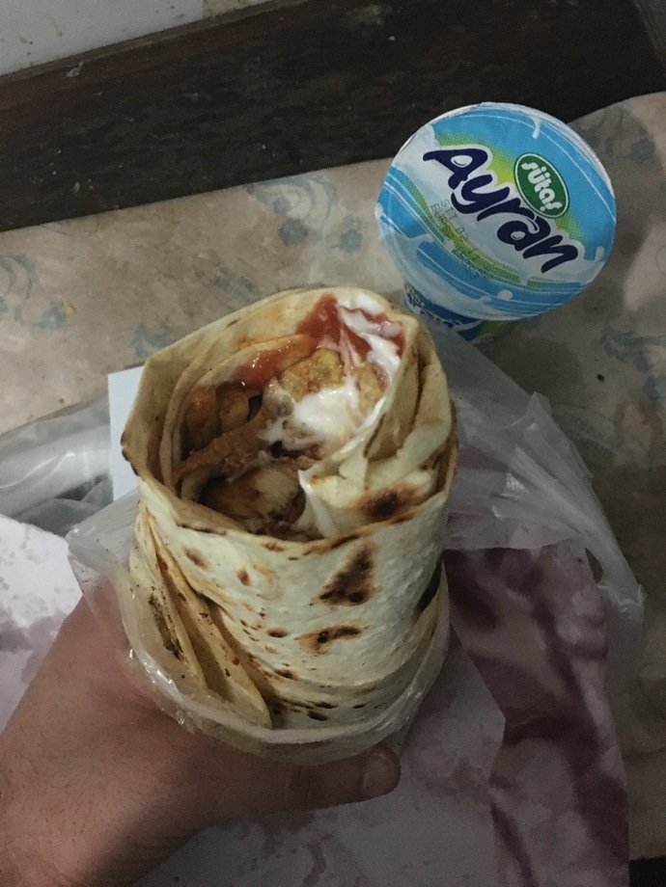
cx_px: 333
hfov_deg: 48.2
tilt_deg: -78.6
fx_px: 744
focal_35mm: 29
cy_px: 444
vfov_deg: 61.7
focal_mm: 4.15
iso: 800
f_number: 2.2
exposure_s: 1/17
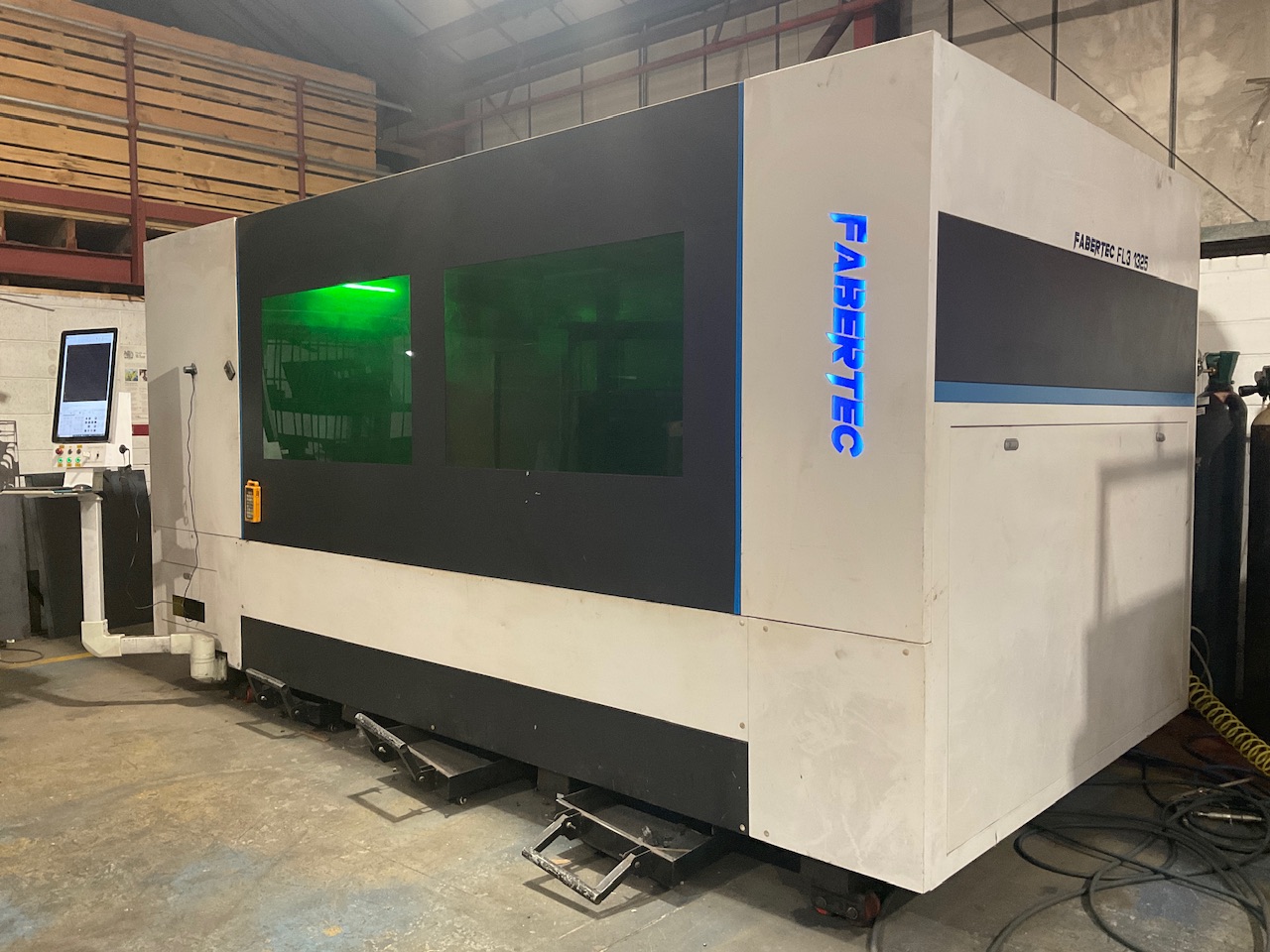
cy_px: 476
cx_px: 635
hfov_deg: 61.7
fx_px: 1064
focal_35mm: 29
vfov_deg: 48.2
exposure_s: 1/50
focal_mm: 3
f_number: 1.8
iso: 160
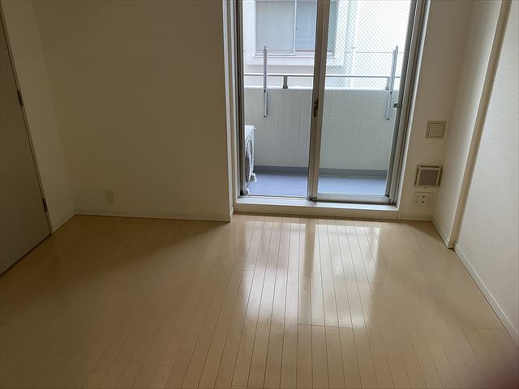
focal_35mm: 26
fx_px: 390
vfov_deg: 53.1
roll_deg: -0.9
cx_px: 260
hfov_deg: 67.3
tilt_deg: -21.9
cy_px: 194
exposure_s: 1/50
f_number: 1.8
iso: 160
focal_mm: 4.25
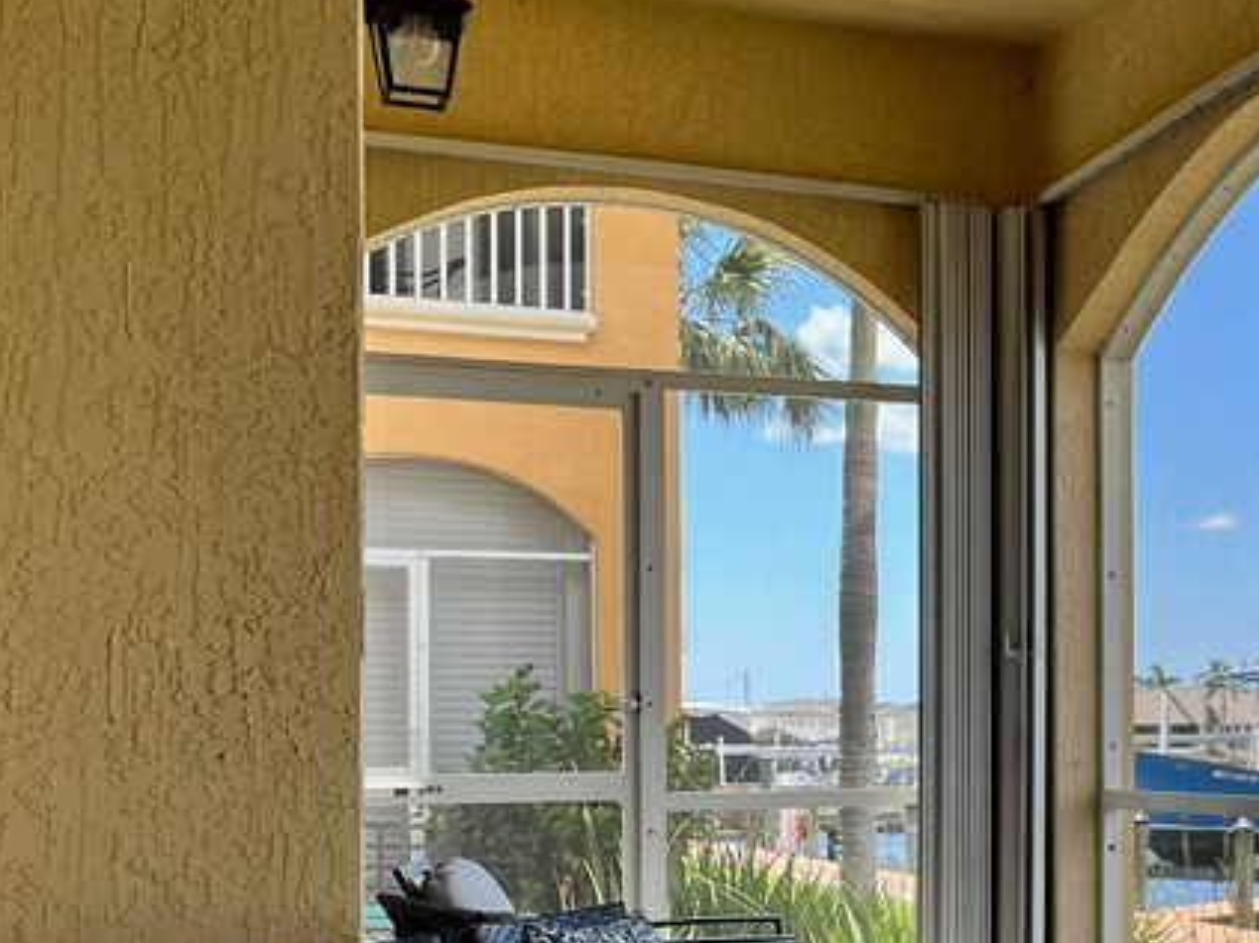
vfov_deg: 23.1
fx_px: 2291
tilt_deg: +0.6
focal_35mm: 63
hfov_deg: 28.1
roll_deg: +1.2
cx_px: 1366
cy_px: 690
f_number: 1.6
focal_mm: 5.1
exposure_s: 1/1212
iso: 50
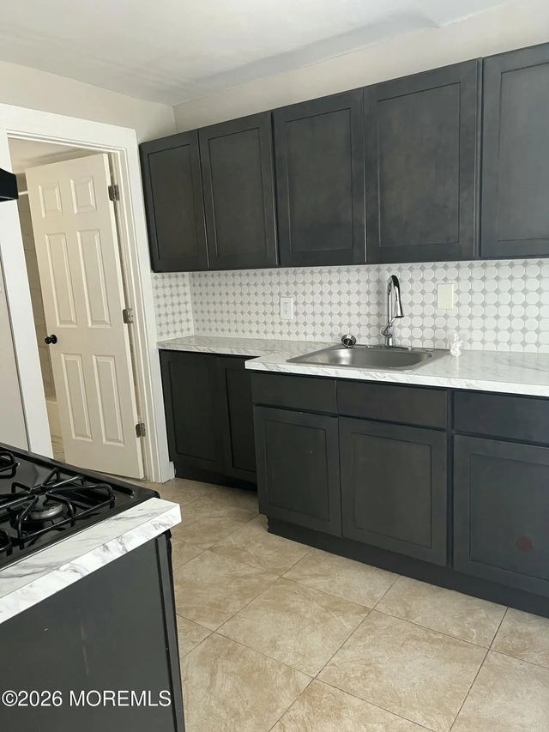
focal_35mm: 26
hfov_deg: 53.1
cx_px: 274
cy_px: 366
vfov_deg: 67.3
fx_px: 550
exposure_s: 1/60
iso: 500
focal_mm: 5.7
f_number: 1.5
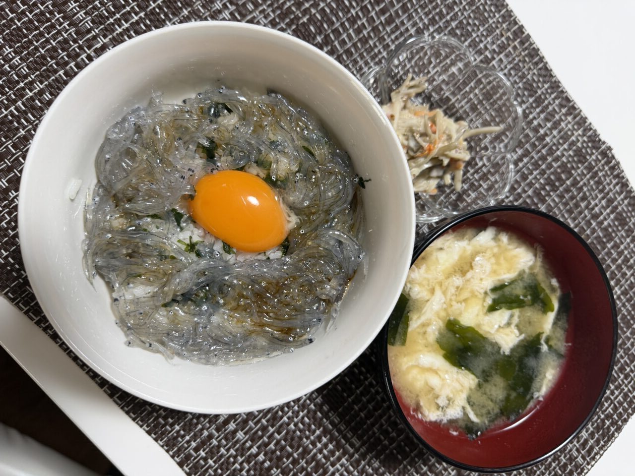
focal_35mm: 24
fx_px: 440
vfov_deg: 56.8
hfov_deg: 71.6
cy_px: 238
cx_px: 318
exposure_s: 1/60
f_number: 1.78
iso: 160
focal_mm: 6.76
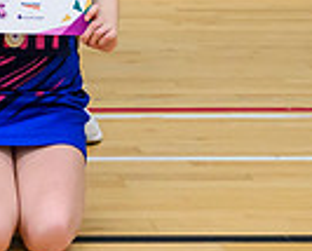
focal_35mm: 251
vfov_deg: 6.1
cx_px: -277
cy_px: -208
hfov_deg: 7.4
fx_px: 2323
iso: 5000
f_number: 3.5
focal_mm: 49
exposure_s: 1/640
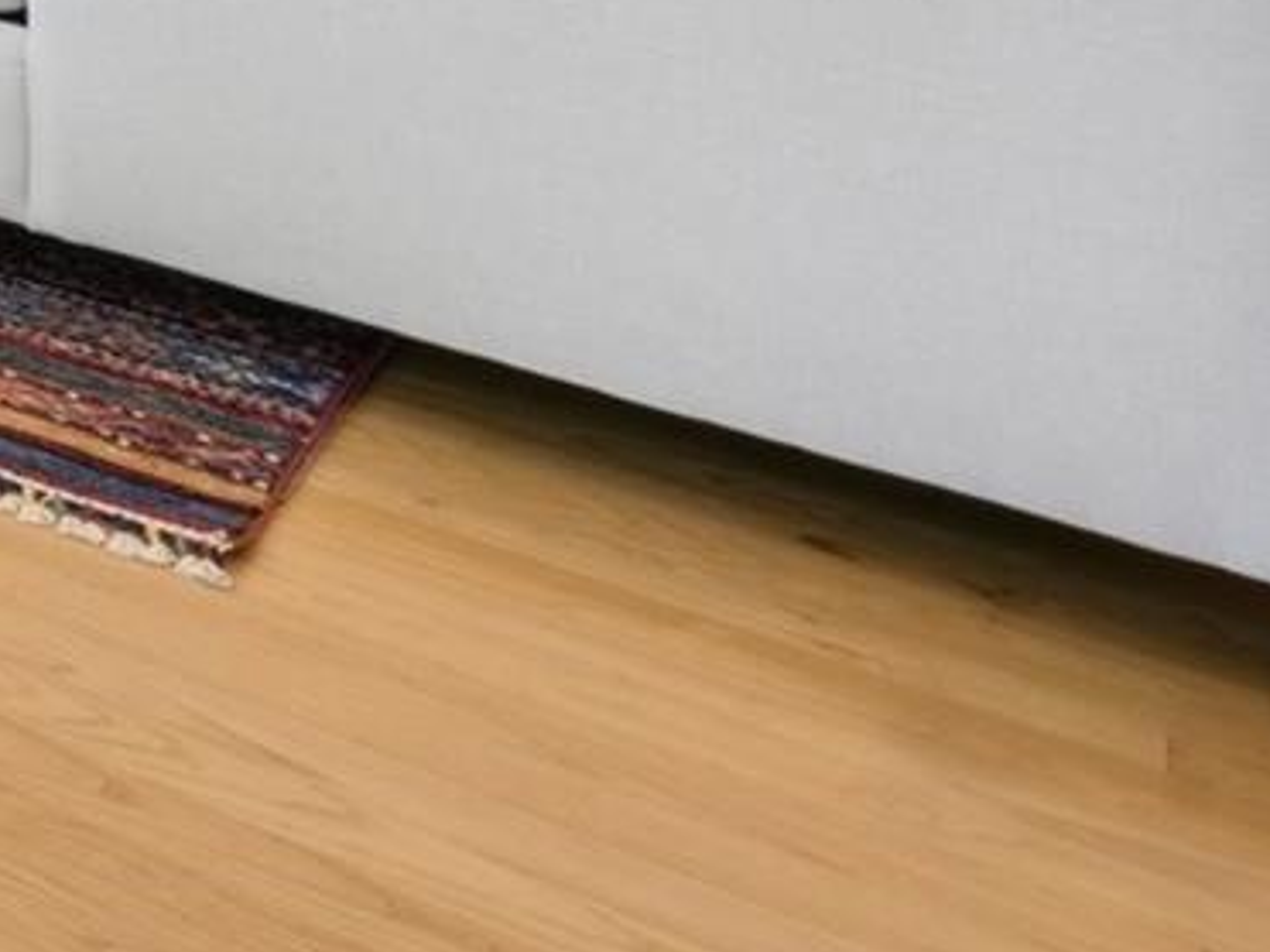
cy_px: -719
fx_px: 2127
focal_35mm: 58
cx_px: -1325
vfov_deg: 19.5
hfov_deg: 18.7
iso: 400
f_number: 8
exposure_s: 1/8
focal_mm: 14
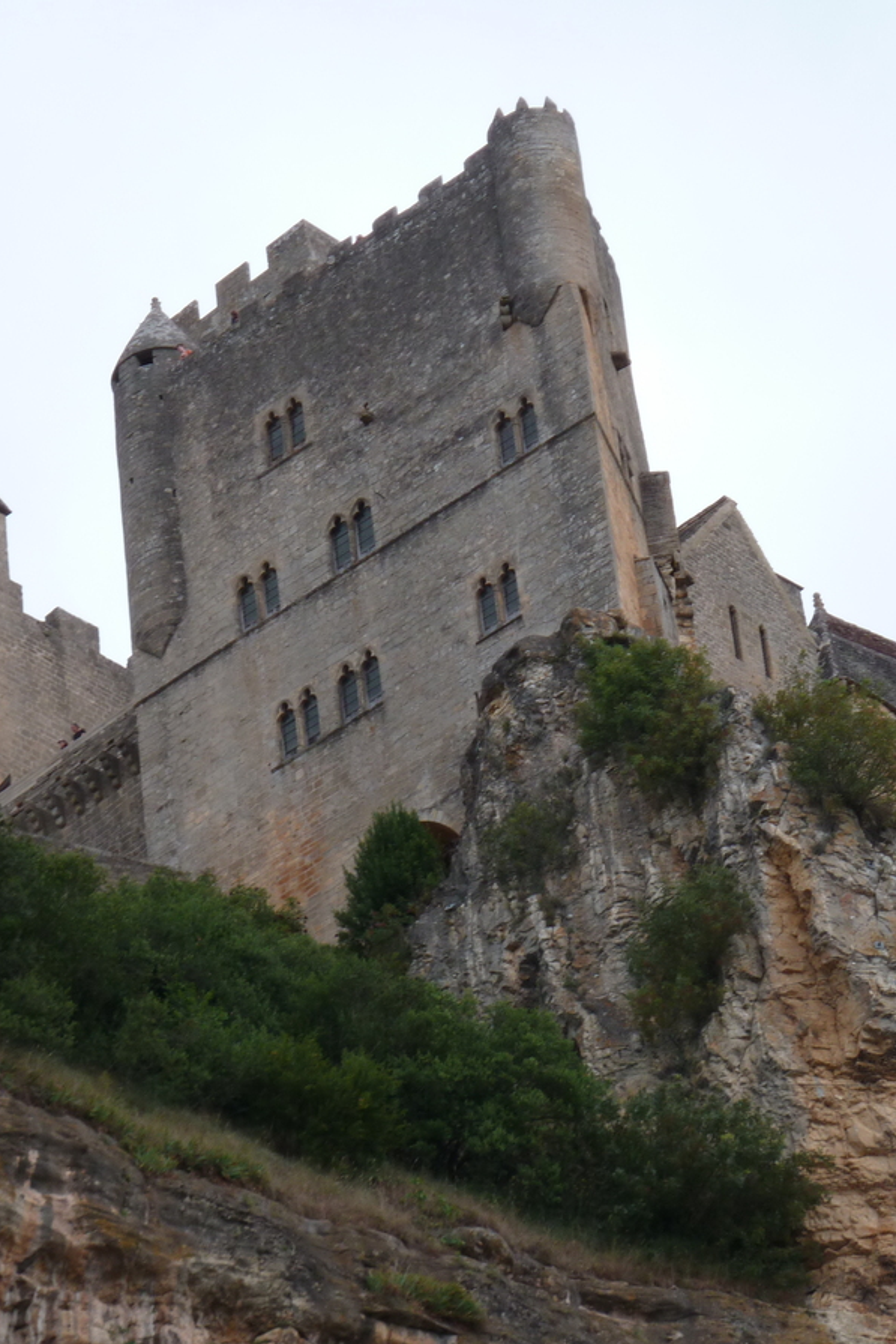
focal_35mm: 191
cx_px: 512
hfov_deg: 7.2
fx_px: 7127
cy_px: 674
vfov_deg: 10.8
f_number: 4.5
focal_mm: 22.5
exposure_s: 1/160
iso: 80
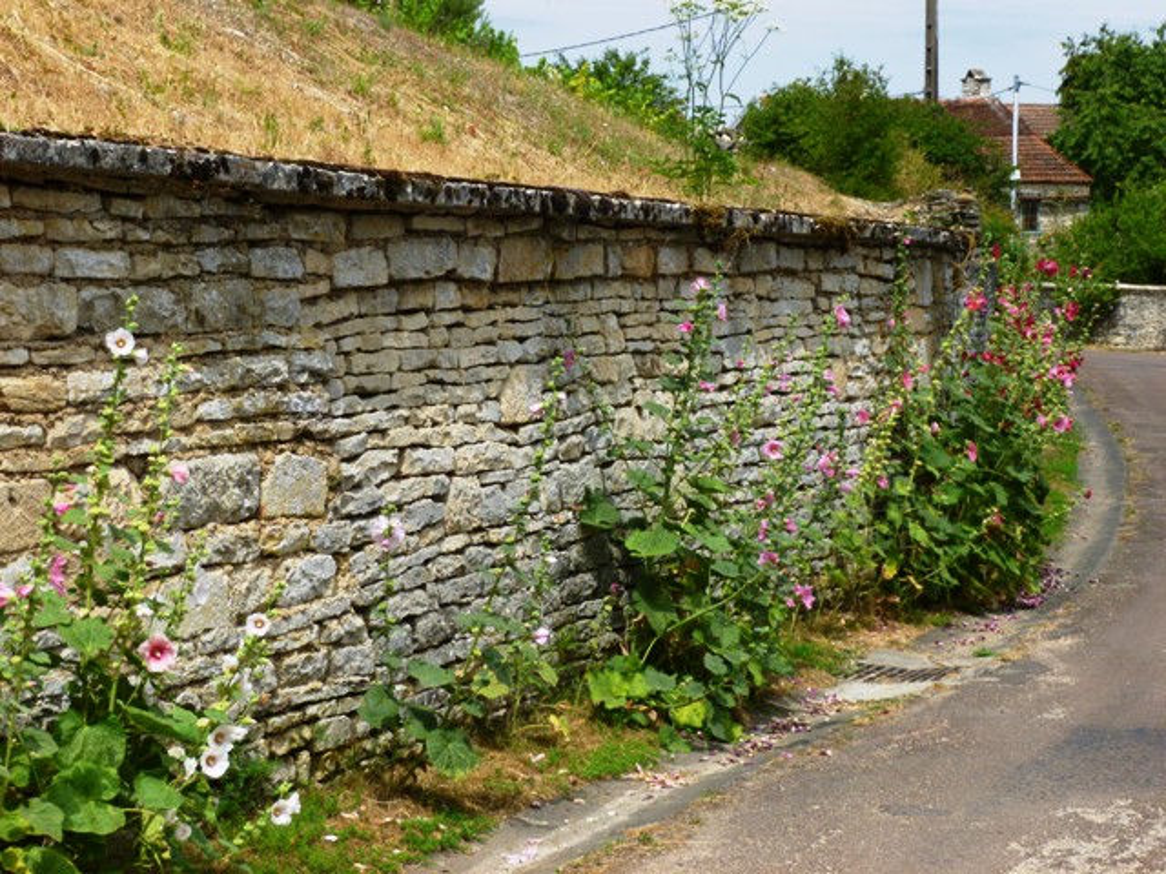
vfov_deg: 18.4
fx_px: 2695
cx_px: 583
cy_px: 437
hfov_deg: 24.4
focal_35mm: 80
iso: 100
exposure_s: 1/500
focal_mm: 14.2
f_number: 4.9
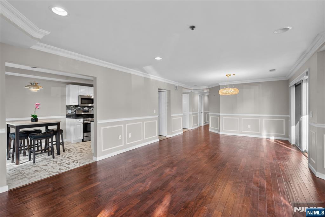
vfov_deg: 73.8
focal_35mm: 16
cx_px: 162
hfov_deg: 96.7
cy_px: 108
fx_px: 144
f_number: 9
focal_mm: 16
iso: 250
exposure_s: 1/2
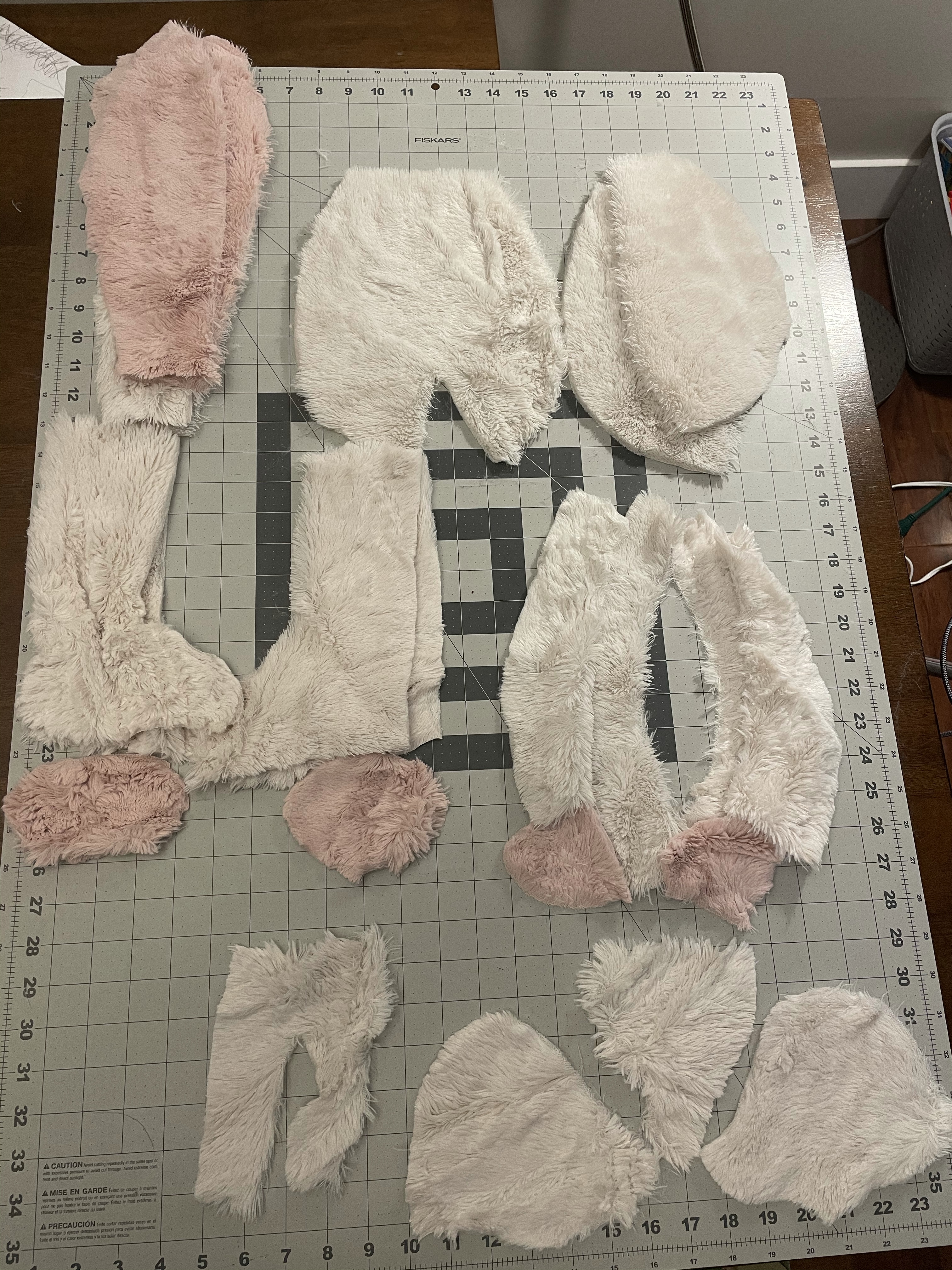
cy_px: 635
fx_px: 953
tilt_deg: -73.1
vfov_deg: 67.3
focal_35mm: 26
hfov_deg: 53.1
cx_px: 476
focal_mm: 4.2
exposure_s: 1/60
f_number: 1.6
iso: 100
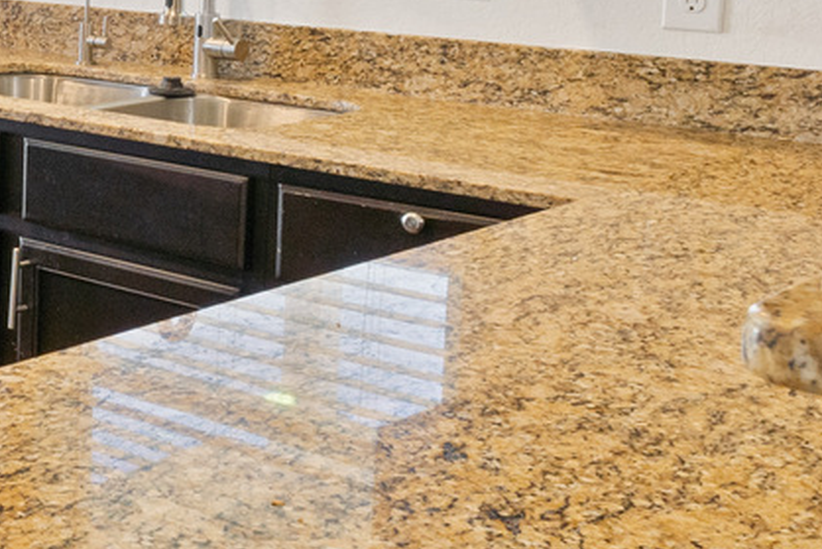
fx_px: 1460
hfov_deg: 25.3
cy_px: 57
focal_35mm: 64
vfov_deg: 20.8
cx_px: -344
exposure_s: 1/1.67
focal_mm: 11
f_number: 10
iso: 200
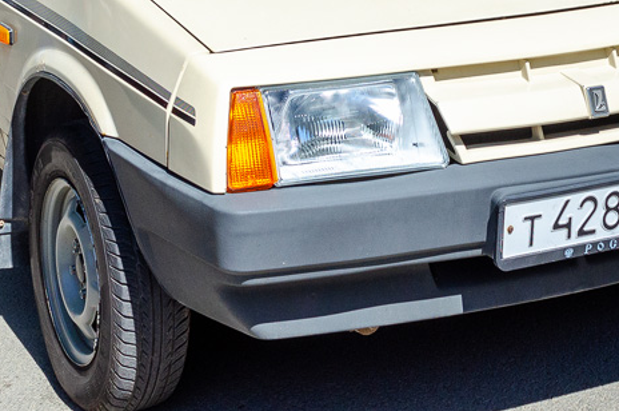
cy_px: -12
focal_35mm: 91
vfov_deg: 14.7
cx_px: 323
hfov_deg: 22.4
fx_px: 1563
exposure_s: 1/640
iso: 200
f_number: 7.1
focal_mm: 22
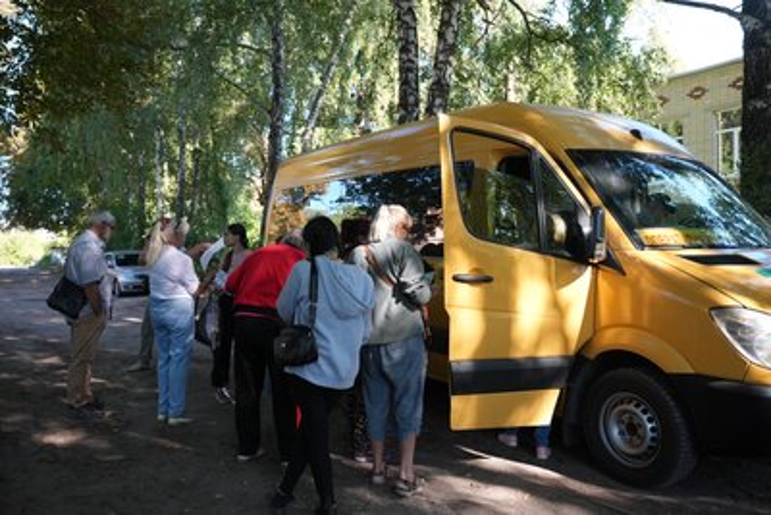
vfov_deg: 42.4
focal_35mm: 31
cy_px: 258
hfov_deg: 60.3
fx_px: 664
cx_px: 386
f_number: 4
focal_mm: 31
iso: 1000
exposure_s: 1/160
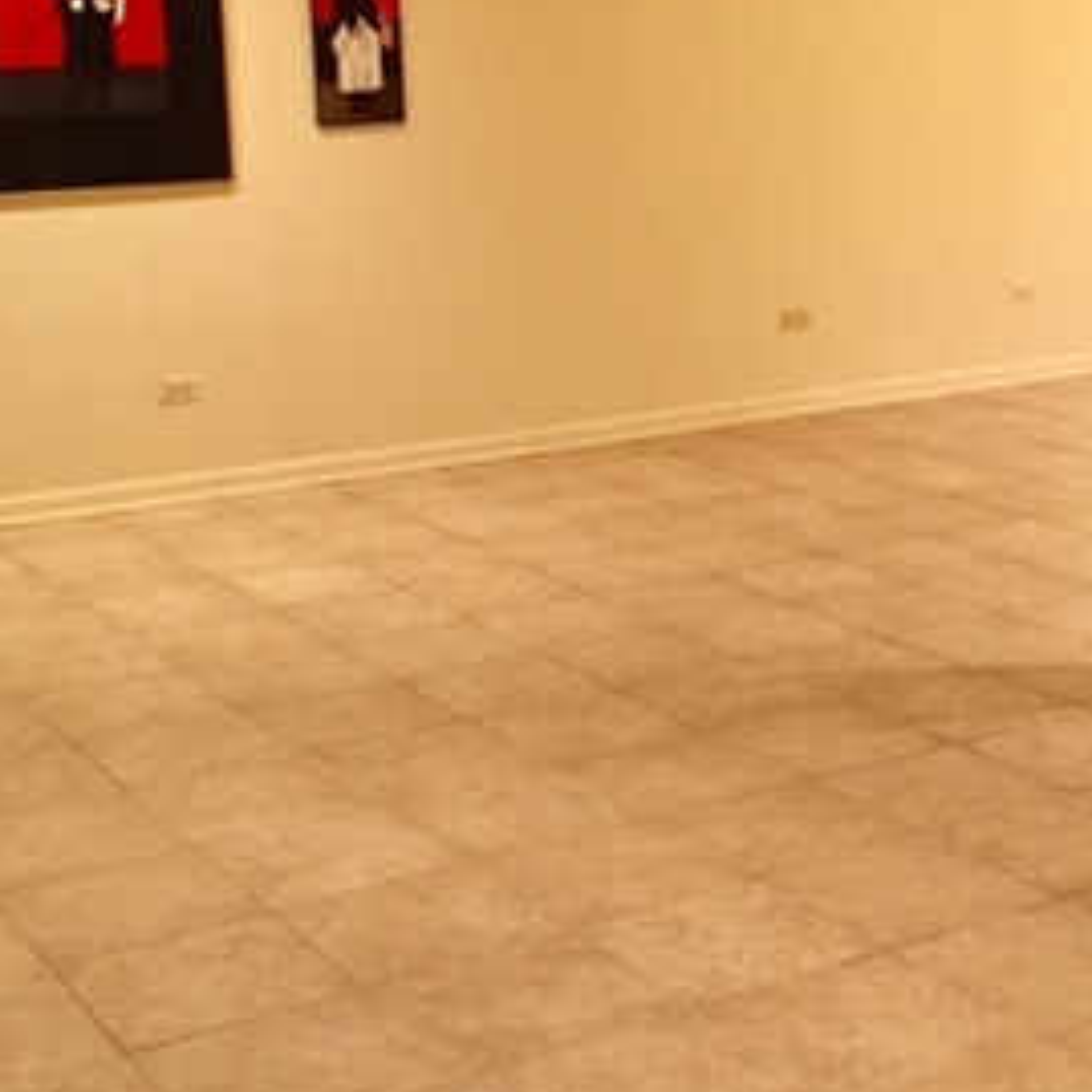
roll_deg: +2.0
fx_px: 2177
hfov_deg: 27.9
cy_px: 369
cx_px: 775
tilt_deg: -9.2
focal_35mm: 61
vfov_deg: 28.0
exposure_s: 1/30
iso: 200
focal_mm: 4.15
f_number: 2.2
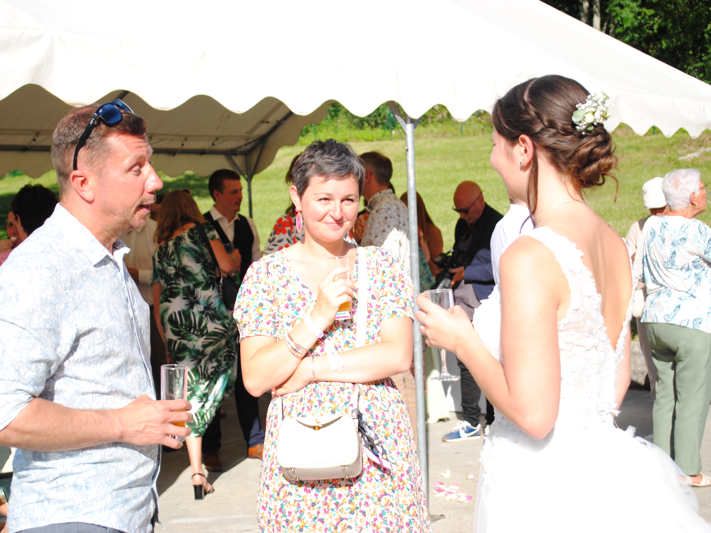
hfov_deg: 33.5
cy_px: 265
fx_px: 1182
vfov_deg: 25.4
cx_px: 339
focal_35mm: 58
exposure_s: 1/400
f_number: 9
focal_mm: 35
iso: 100
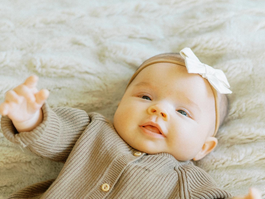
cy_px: 159
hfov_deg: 29.8
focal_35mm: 65
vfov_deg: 22.3
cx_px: 132
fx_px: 498
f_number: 1.8
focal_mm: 35
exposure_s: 1/2000
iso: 1250
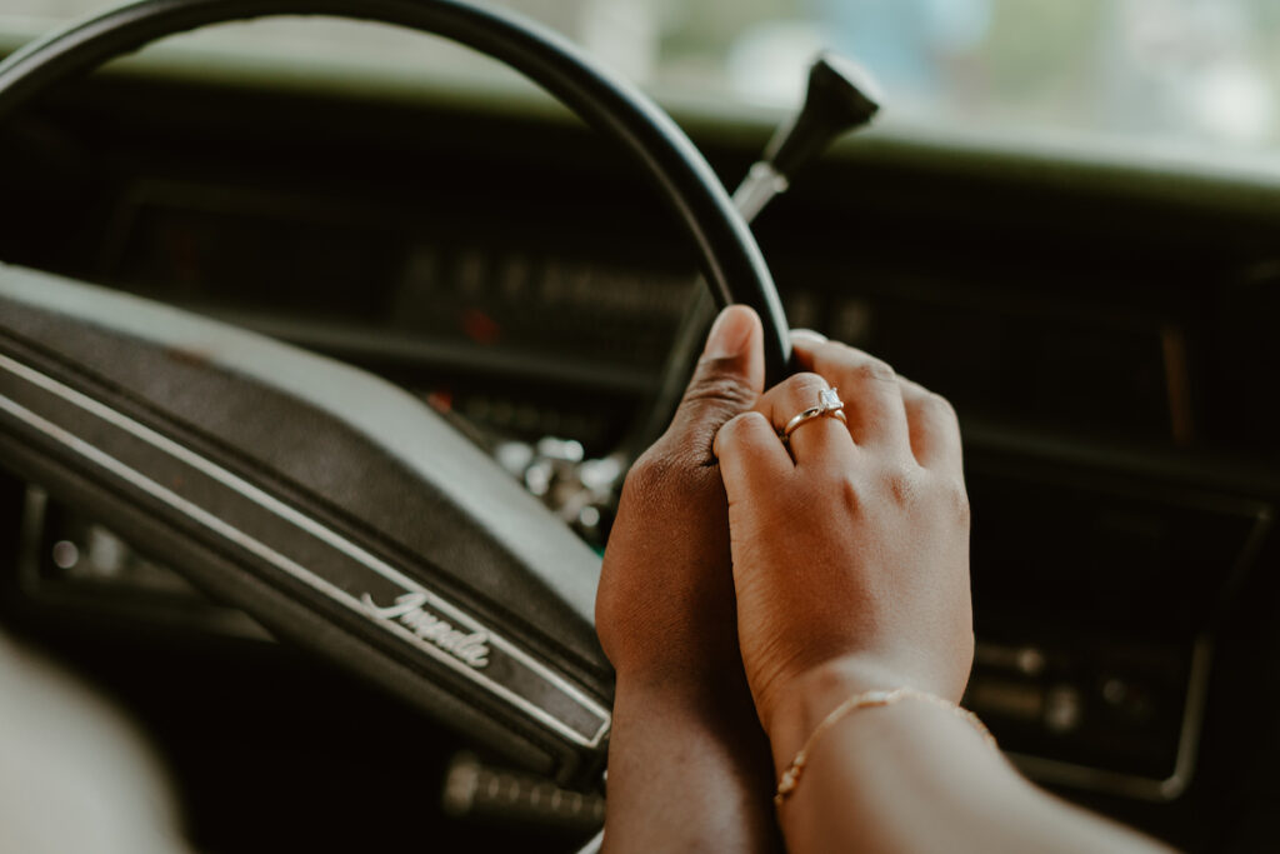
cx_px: 640
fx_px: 1778
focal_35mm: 50
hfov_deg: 39.6
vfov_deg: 27.0
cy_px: 427
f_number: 2.2
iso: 200
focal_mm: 50
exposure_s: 1/100
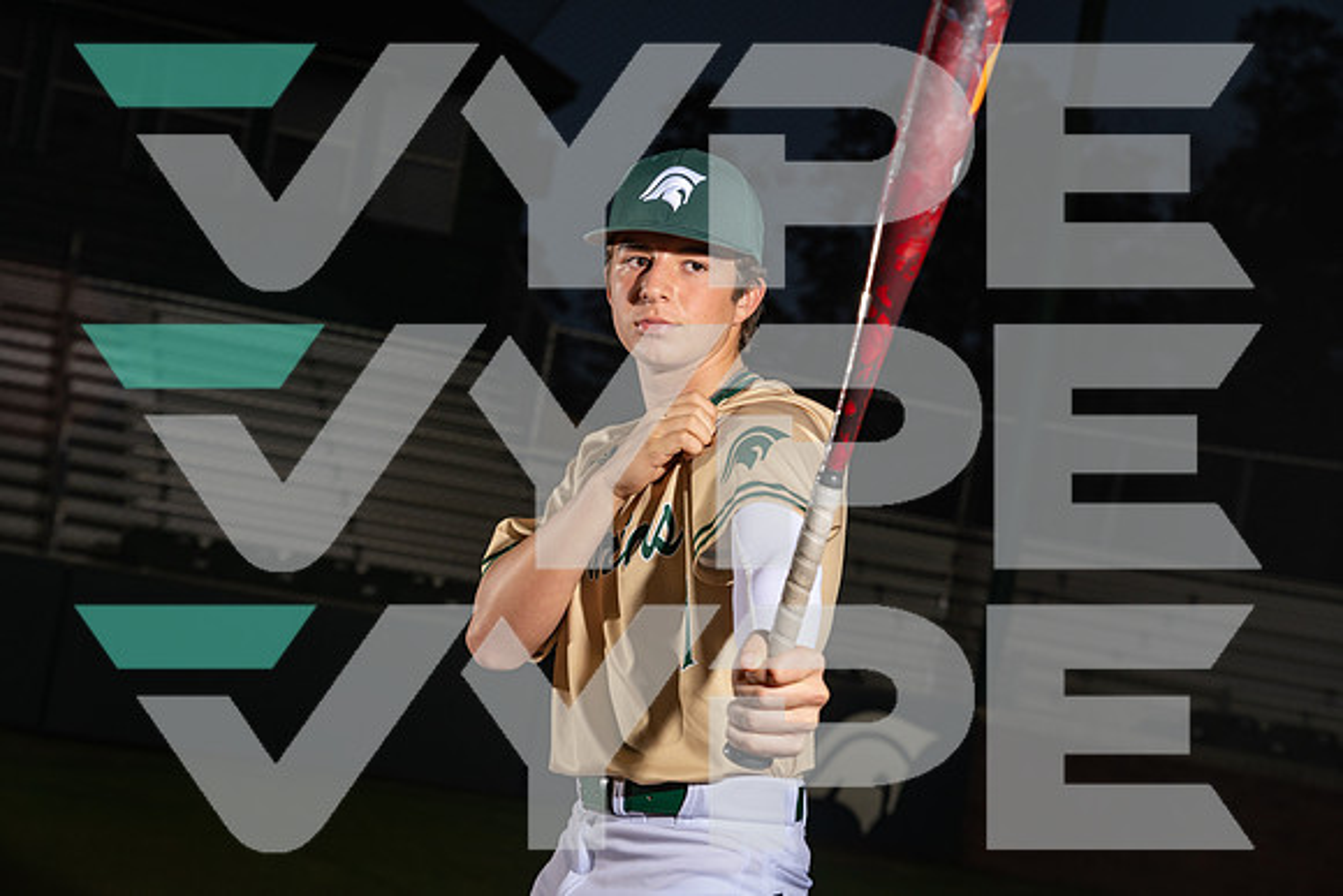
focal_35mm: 68
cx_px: 672
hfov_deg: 29.6
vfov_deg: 20.0
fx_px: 2537
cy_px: 448
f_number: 5.6
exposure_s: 1/250
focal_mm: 68
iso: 200
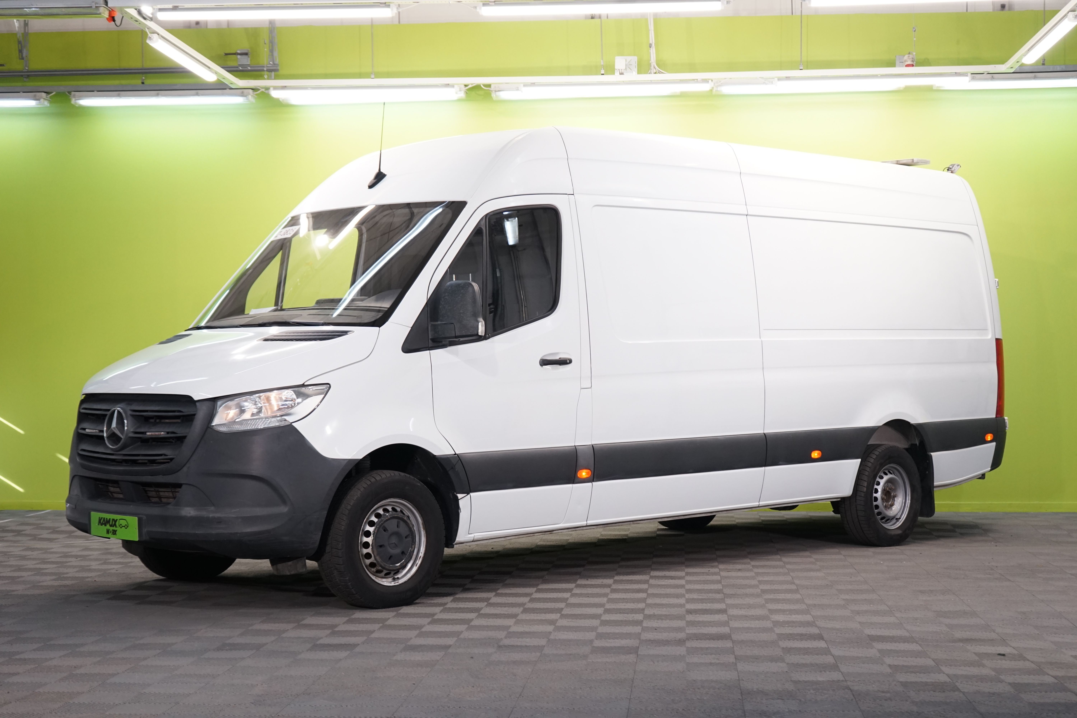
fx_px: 1675
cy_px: 359
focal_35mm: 56
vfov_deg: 24.2
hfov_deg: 35.6
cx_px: 538
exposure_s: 1/100
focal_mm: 56
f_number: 5
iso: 1250
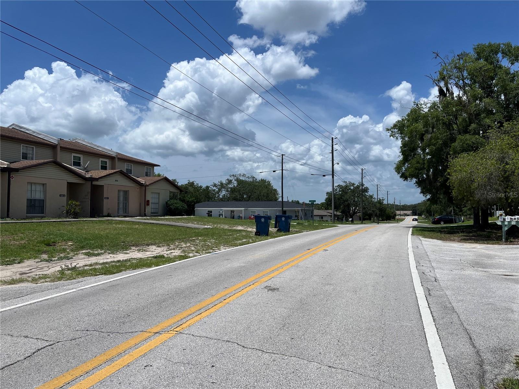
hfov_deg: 67.3
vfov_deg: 53.1
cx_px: 260
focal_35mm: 26
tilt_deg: +1.6
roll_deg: -1.0
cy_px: 194
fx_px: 390
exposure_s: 1/8403
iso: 50
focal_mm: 5.1
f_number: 1.6
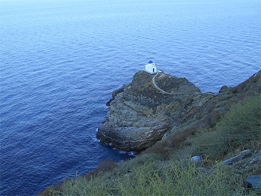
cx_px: 130
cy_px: 98
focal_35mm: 47
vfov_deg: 30.9
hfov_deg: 40.4
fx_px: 355
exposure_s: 1/160
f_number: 4.8
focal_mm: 7.6
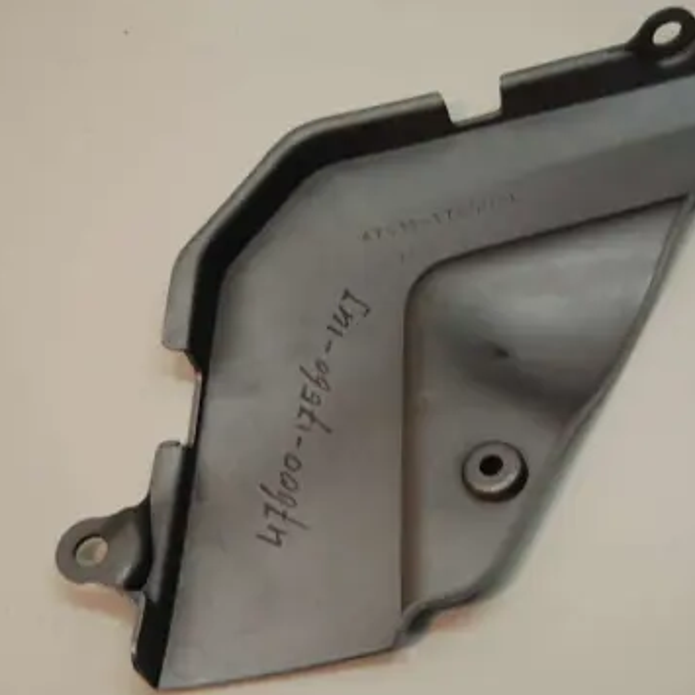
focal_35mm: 74
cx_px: 404
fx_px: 1681
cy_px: 348
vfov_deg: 23.4
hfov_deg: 23.3
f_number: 5
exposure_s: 1/100
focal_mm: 38
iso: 400
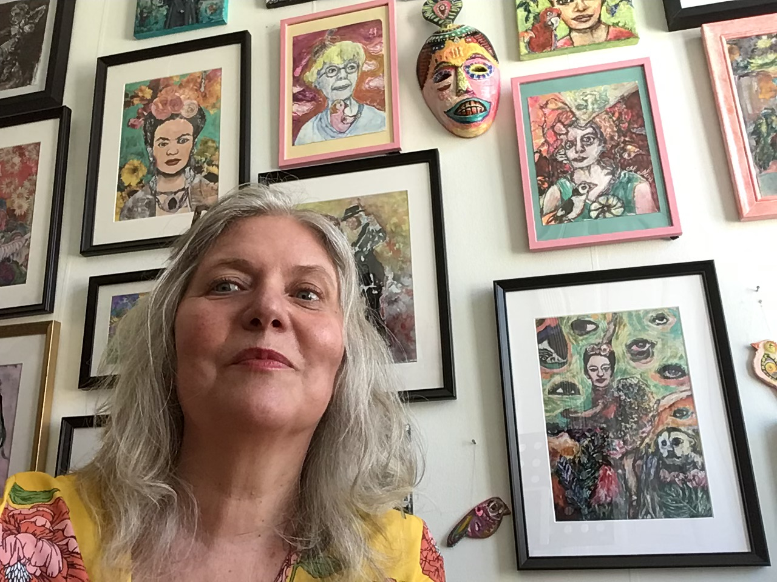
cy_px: 291
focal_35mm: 31
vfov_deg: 45.4
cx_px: 388
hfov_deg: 58.4
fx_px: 696
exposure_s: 1/33
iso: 50
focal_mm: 2.15
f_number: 2.4
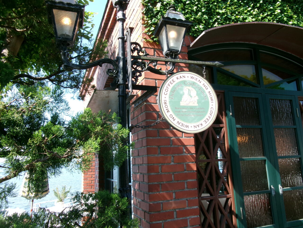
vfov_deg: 49.7
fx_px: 245
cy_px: 114
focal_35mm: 28
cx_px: 152
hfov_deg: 63.4
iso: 100
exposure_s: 1/210
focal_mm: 5.1
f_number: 3.9
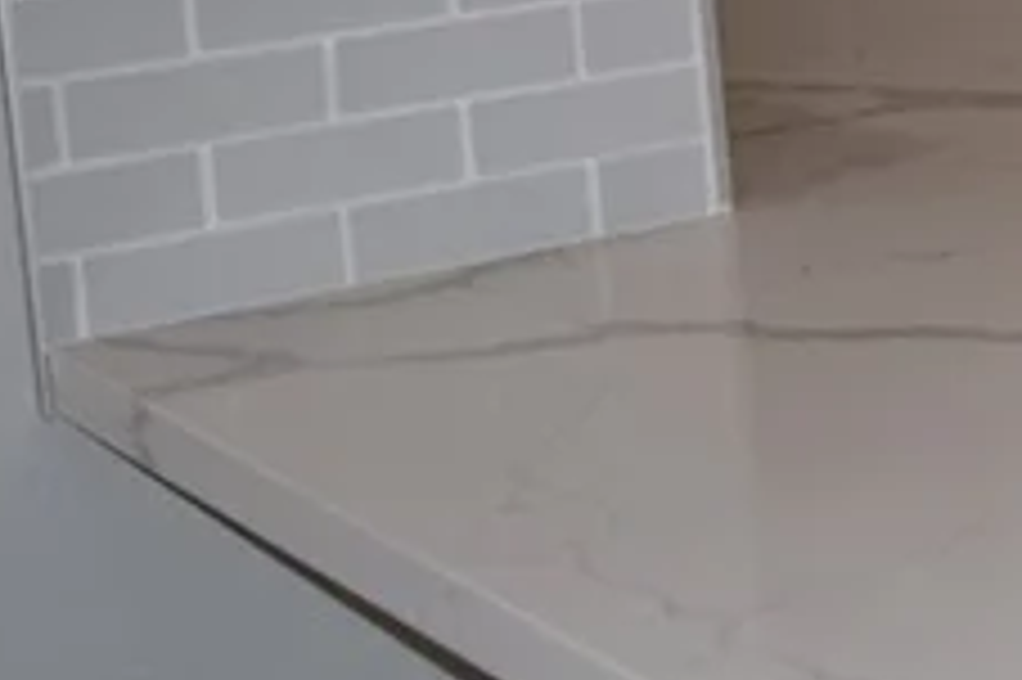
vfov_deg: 10.9
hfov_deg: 14.0
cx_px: 2076
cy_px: -250
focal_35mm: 122
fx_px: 3461
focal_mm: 18
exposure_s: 1/125
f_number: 5.6
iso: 320
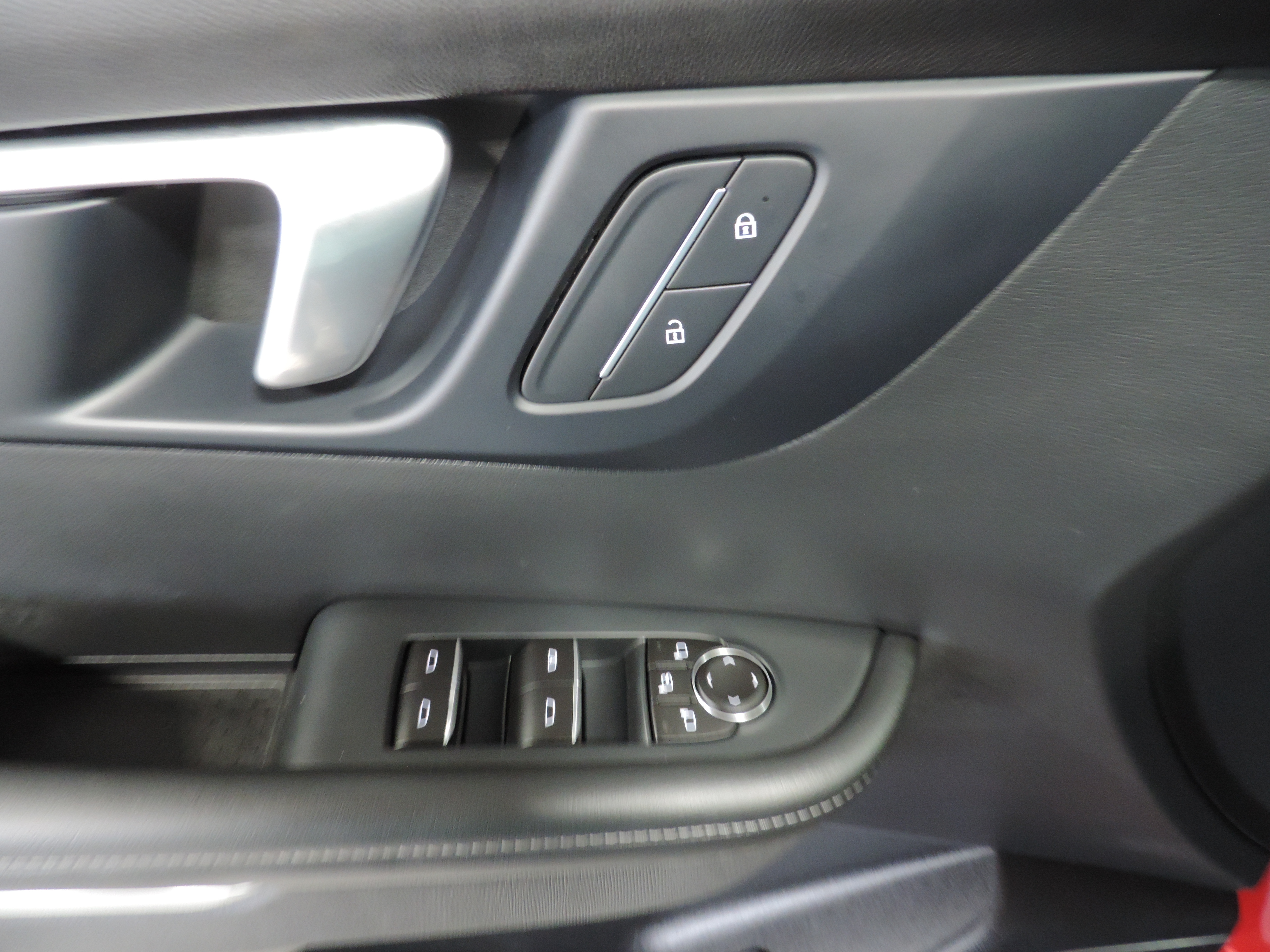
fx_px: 881
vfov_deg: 56.8
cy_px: 476
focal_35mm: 24
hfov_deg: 71.6
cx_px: 635
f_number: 3
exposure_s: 1/8
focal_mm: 4.3
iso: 800
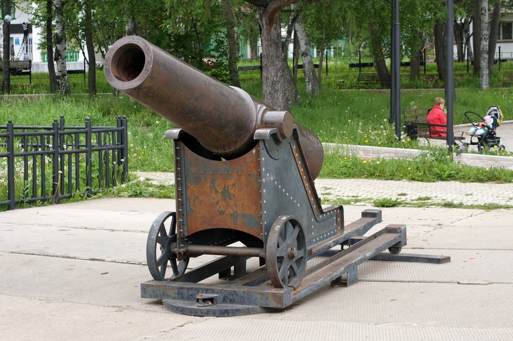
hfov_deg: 24.6
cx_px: 256
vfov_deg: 16.5
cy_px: 170
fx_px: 1175
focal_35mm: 82
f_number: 7.1
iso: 200
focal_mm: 55
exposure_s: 1/320
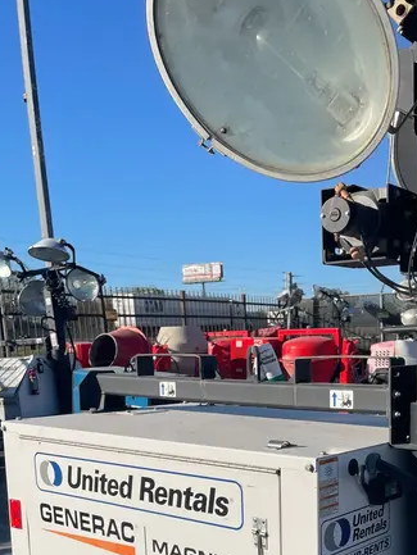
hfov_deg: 32.3
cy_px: 454
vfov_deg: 40.9
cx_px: 312
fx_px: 706
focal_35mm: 44
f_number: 1.6
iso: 50
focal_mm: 4.2
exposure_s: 1/7299
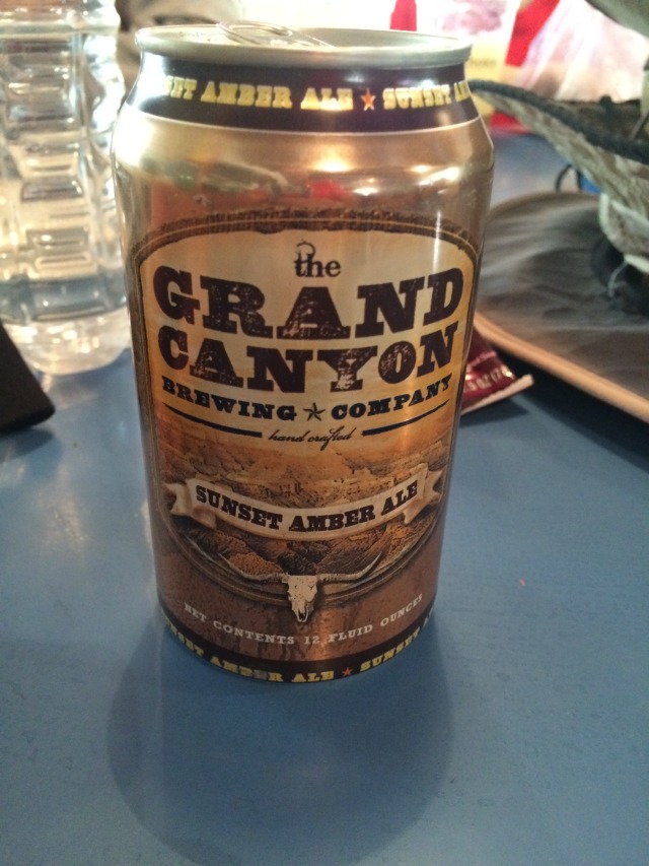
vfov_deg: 61.7
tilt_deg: -30.5
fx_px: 725
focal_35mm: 29
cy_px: 433
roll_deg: +1.1
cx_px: 324
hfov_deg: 48.2
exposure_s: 1/15
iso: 320
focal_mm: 4.15
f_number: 2.2
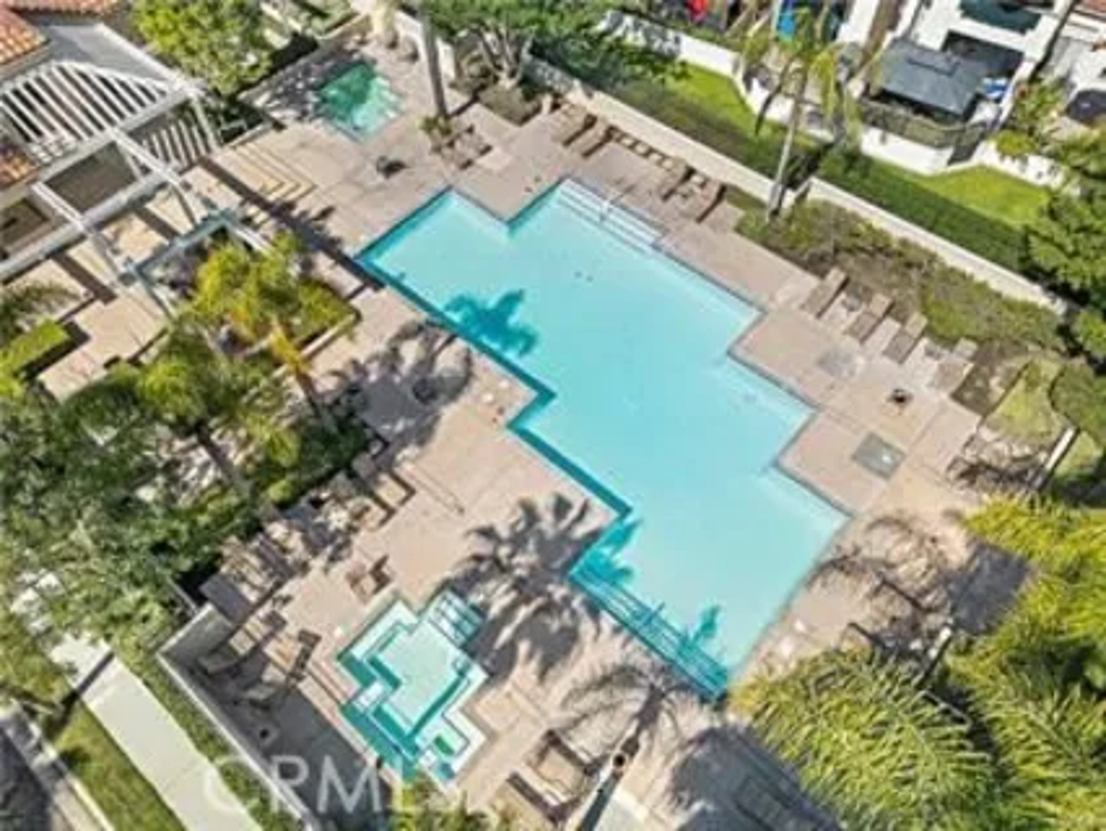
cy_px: 416
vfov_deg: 56.9
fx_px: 767
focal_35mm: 24
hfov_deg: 71.6
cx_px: 553
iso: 100
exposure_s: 1/2500
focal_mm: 6.72
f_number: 1.7
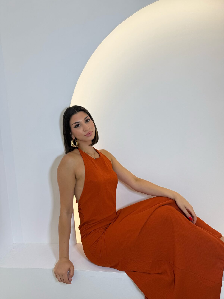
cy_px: 150
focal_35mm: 24
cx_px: 112
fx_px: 207
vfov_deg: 71.6
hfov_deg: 56.8
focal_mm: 6.76
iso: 80
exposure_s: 1/335
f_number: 1.78
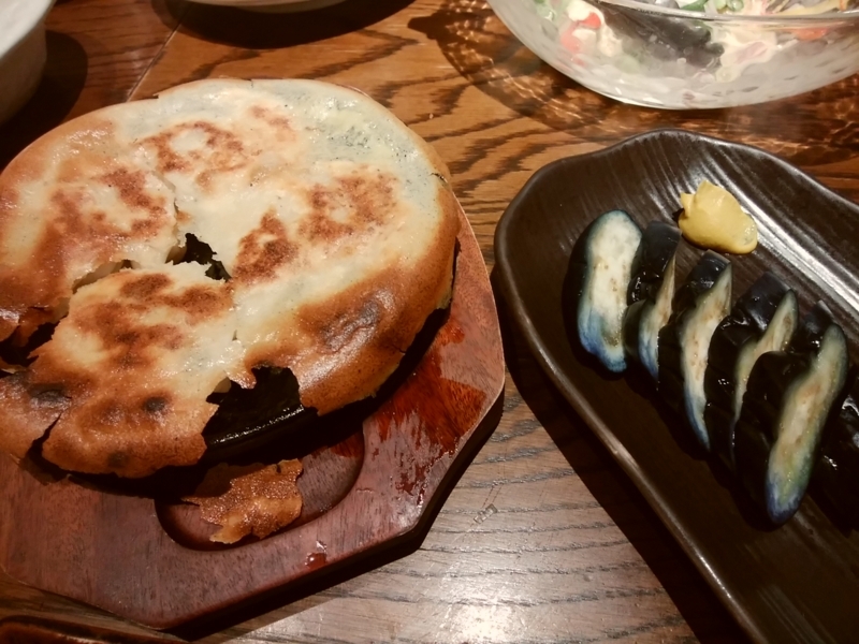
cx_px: 430
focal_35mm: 22
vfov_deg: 61.1
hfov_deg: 76.4
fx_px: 546
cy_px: 322
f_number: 2
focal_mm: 3
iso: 125
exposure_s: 1/25
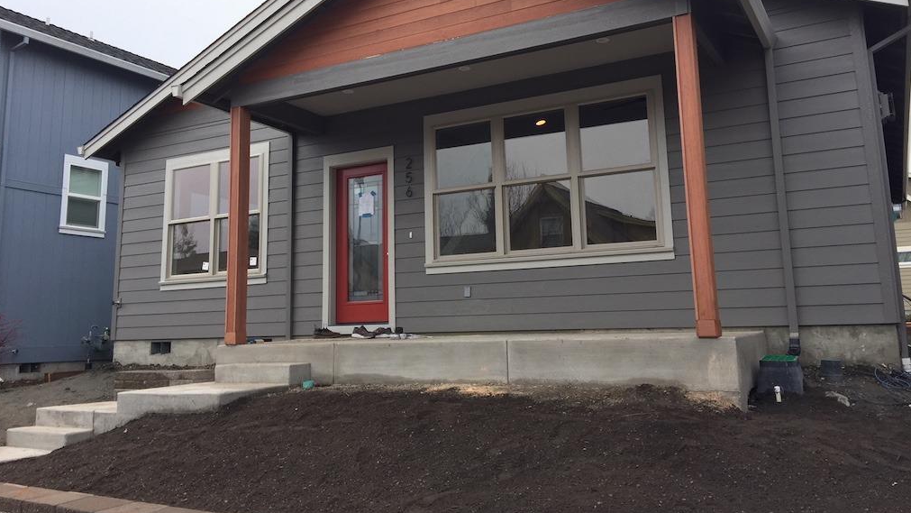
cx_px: 455
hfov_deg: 61.0
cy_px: 204
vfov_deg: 36.5
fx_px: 773
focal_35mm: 32
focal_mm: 4.15
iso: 32
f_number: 2.2
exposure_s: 1/366
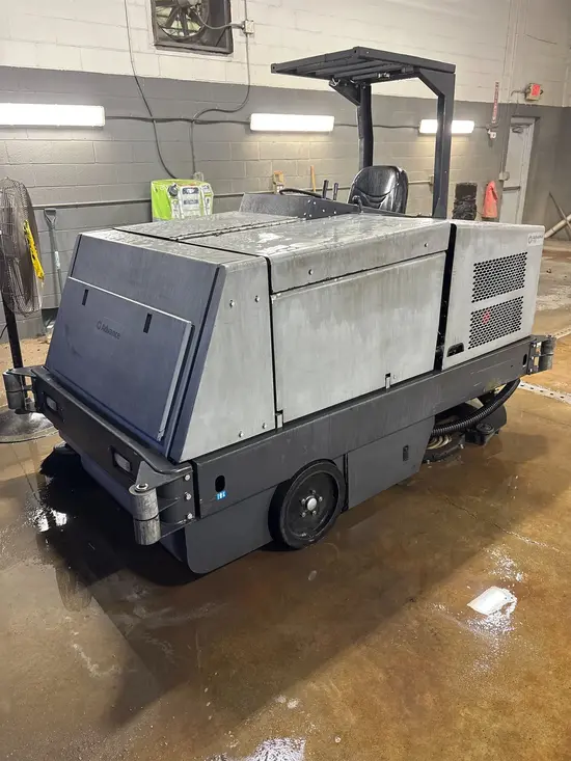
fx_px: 572
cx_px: 286
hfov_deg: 53.1
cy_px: 380
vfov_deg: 67.3
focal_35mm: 26
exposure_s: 1/60
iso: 250
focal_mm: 5.96
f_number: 1.6
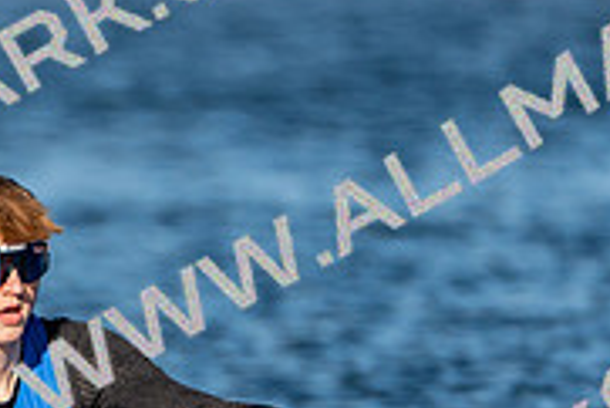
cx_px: -233
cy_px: 470
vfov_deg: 0.7
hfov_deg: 1.1
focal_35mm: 1923
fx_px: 32609
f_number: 6.3
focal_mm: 600
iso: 320
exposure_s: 1/2000
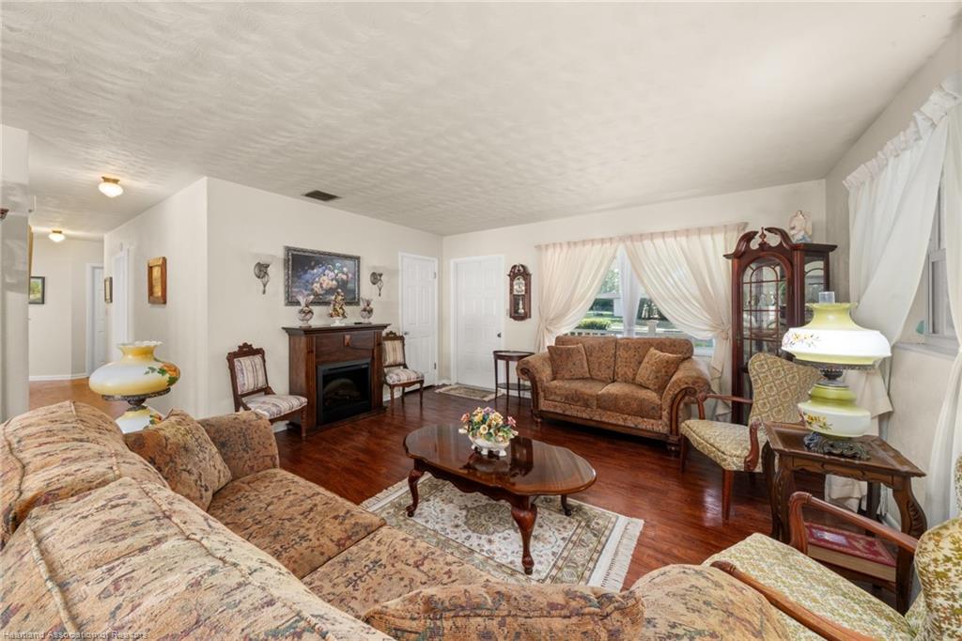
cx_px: 481
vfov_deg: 90.0
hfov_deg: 112.6
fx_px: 321
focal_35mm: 12
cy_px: 320
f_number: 11
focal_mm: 12
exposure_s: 1/1.25
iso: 400
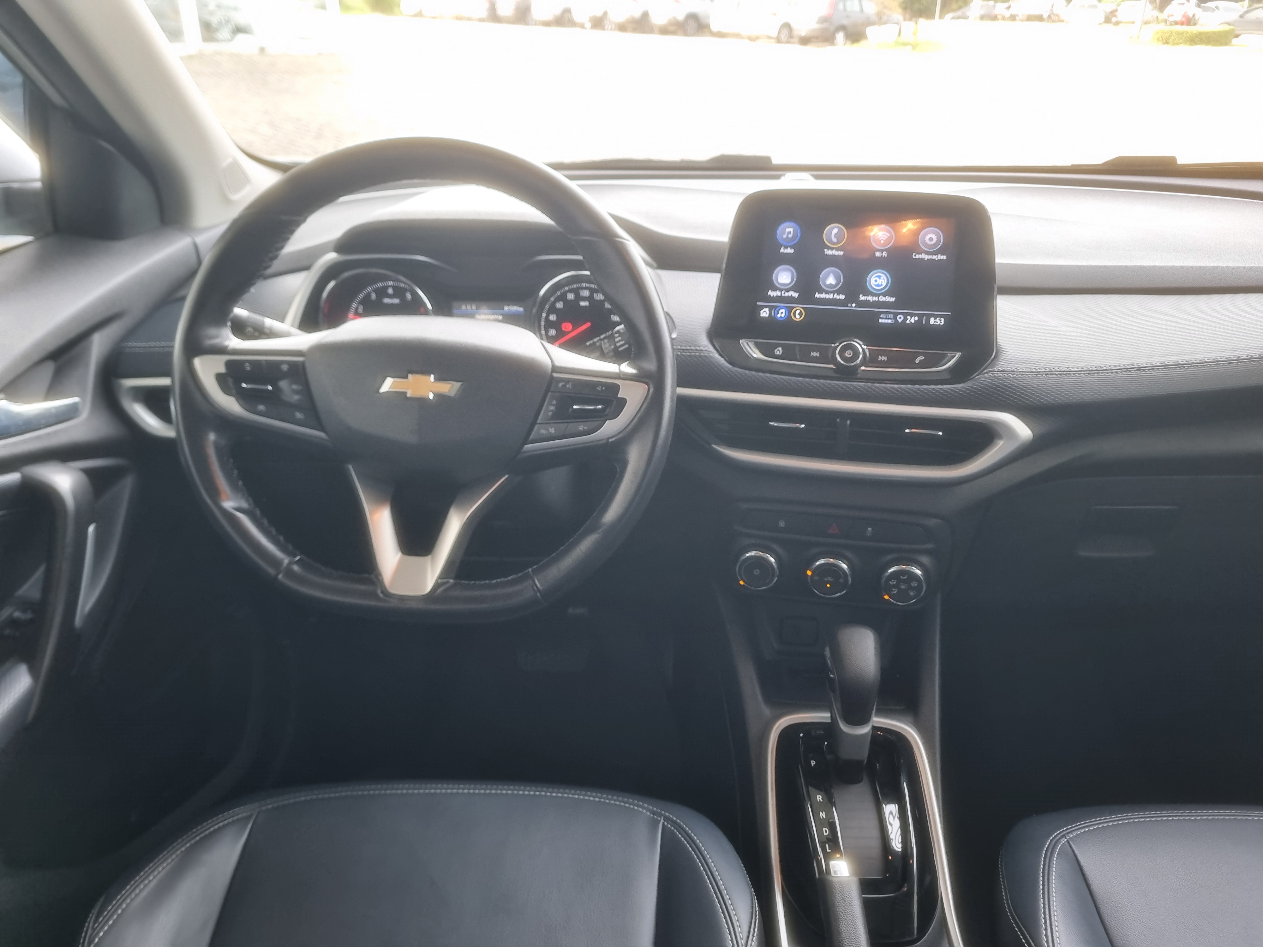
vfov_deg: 53.1
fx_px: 949
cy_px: 474
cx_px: 632
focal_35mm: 26
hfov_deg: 67.3
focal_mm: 5.4
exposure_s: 1/120
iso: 250
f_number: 1.8
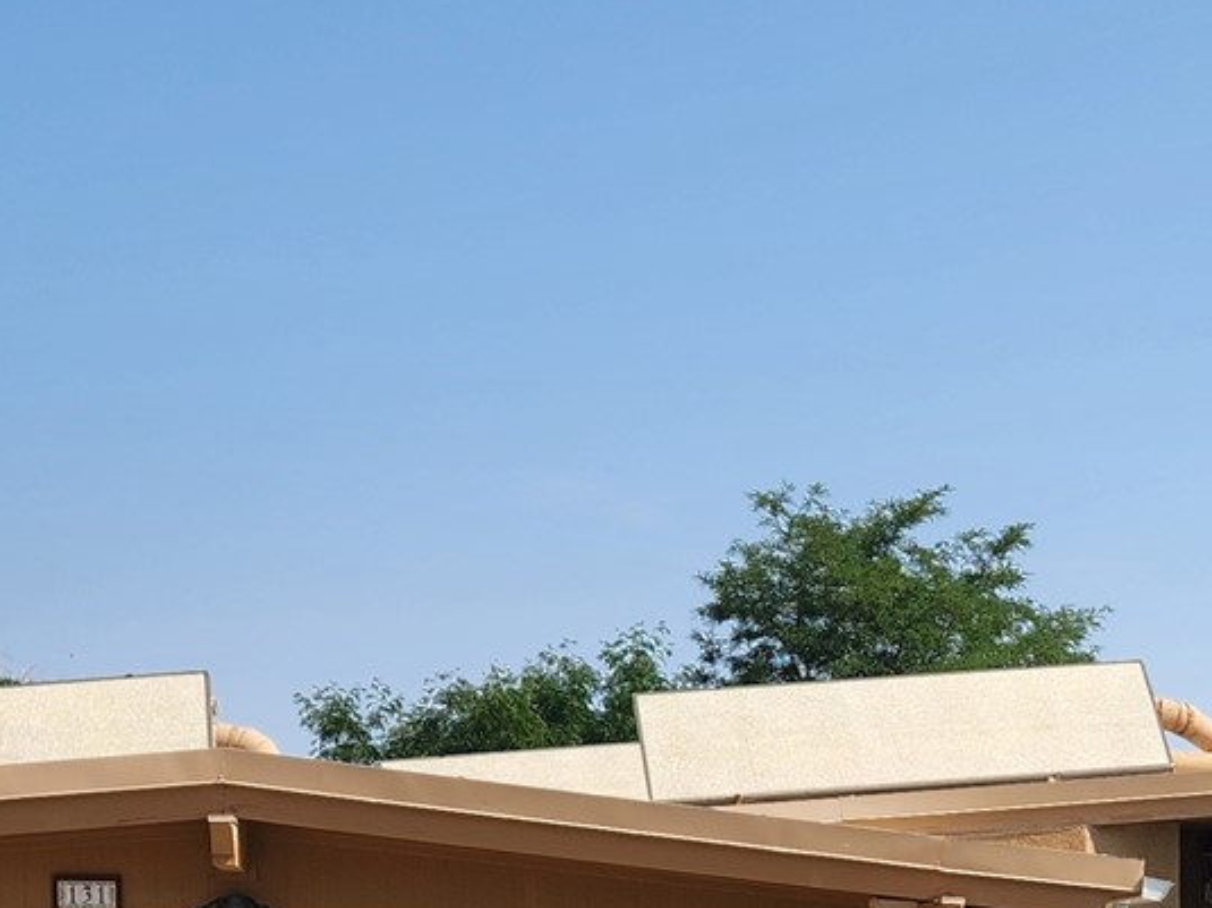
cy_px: 1223
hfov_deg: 21.7
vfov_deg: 15.8
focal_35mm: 88
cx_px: 1121
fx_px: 3080
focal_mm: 5.4
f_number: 1.8
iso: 20
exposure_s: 1/2277
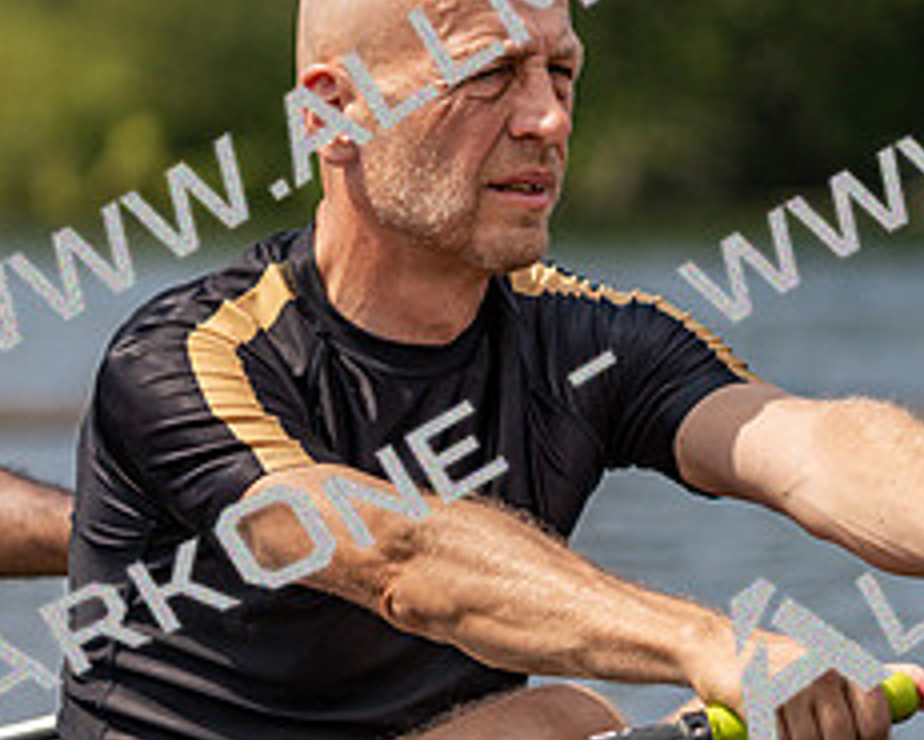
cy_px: 390
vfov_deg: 2.6
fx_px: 16005
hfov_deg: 3.3
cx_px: 388
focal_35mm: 585
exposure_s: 1/1600
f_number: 5.6
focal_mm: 248
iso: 250
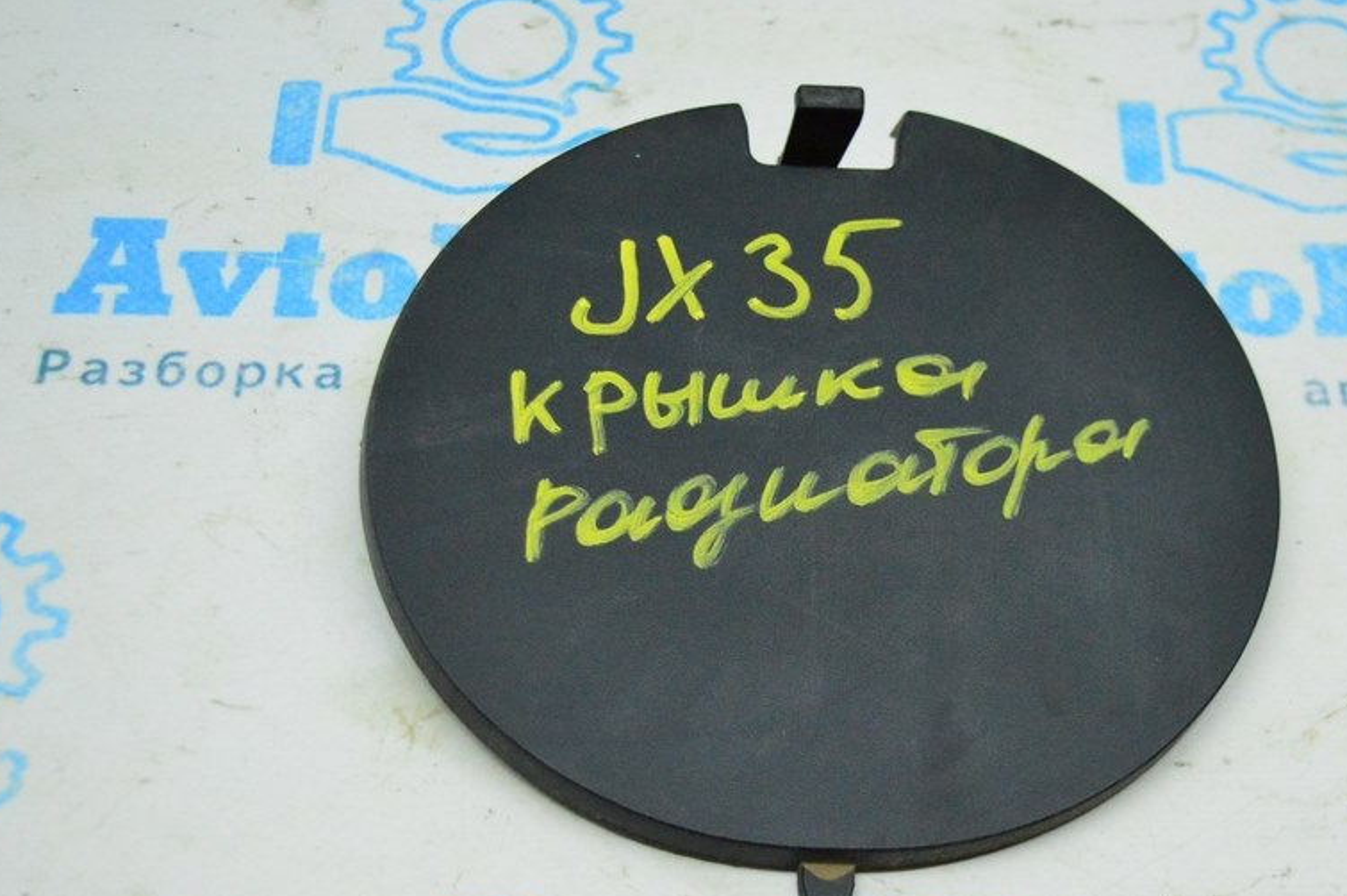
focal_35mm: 57
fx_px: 2131
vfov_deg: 23.6
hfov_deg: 35.0
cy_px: 602
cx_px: 773
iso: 6400
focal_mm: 28
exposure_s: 1/800
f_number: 4.2
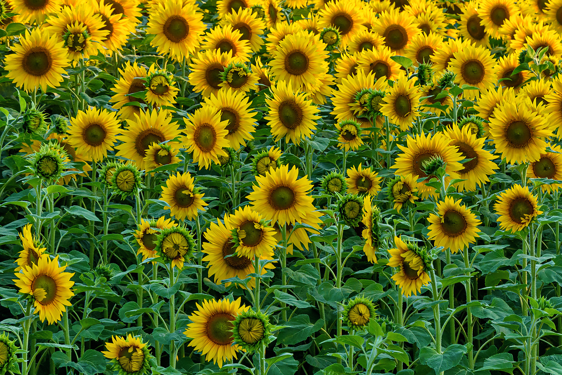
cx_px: 281
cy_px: 188
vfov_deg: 14.0
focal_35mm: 98
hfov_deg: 20.9
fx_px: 1522
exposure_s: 1/125
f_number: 8
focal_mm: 65
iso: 200
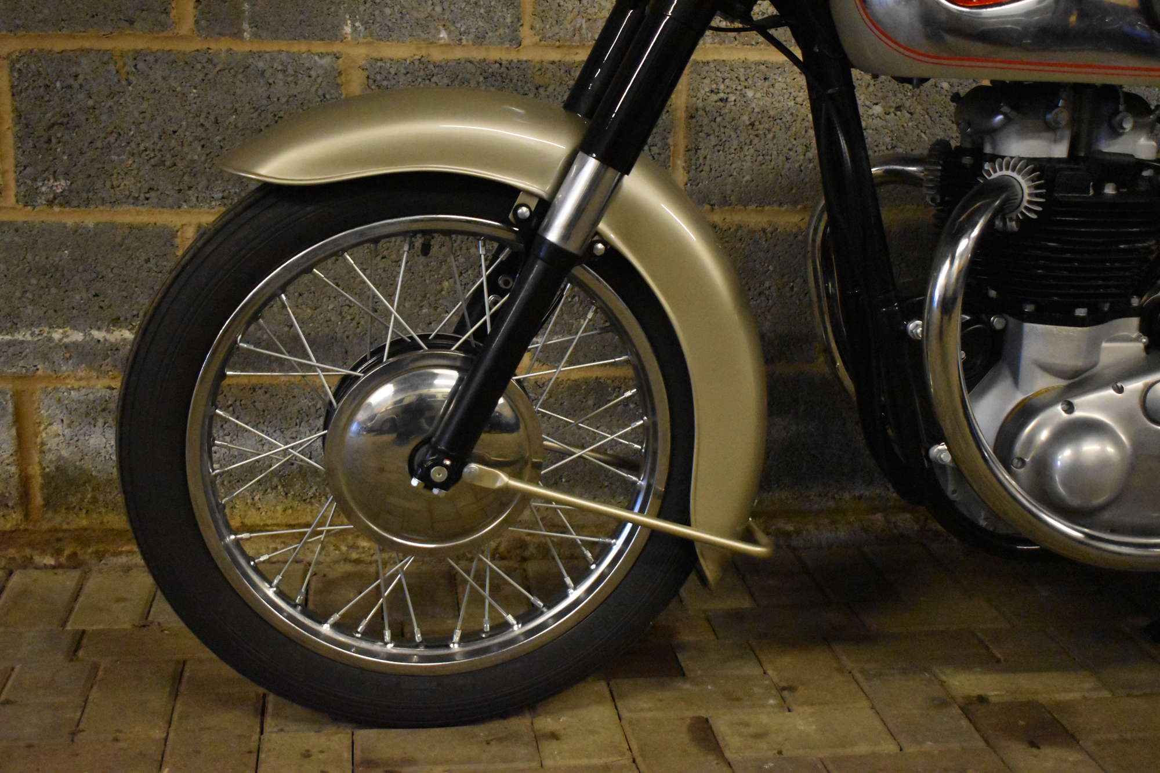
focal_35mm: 46
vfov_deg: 28.9
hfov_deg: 42.3
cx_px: 580
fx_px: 1498
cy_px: 386
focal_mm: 31
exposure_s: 1/125
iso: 9000
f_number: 4.2
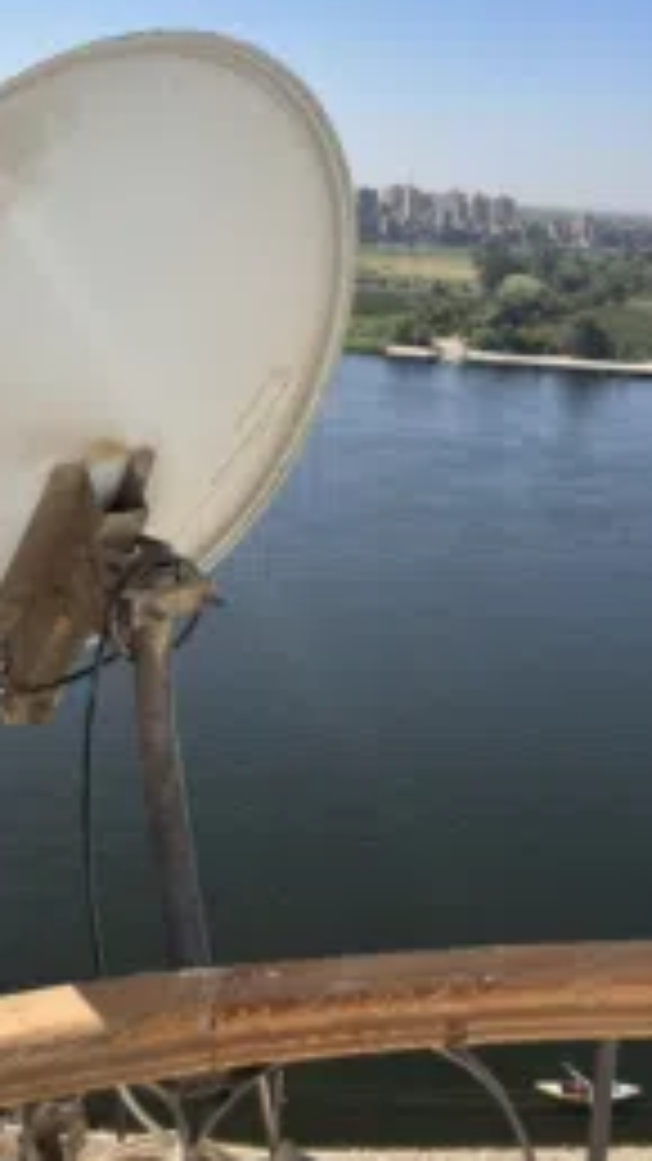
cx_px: 369
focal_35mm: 44
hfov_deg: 27.1
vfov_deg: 45.8
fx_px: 1353
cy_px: 400
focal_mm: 5.1
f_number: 1.6
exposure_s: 1/4651
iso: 50
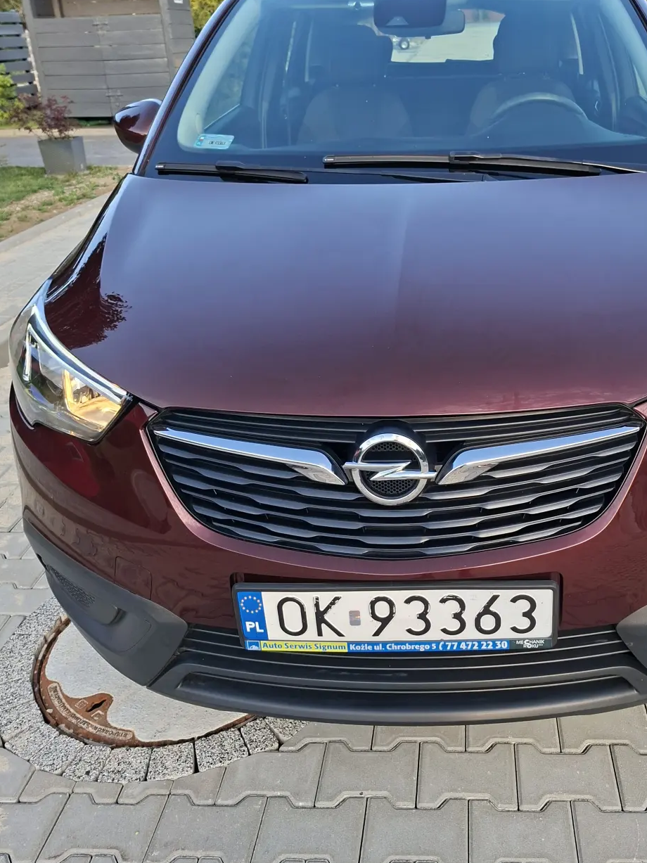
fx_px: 798
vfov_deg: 56.8
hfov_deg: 43.7
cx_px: 419
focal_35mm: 32
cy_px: 399
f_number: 1.8
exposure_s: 1/343
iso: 50
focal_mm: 5.54
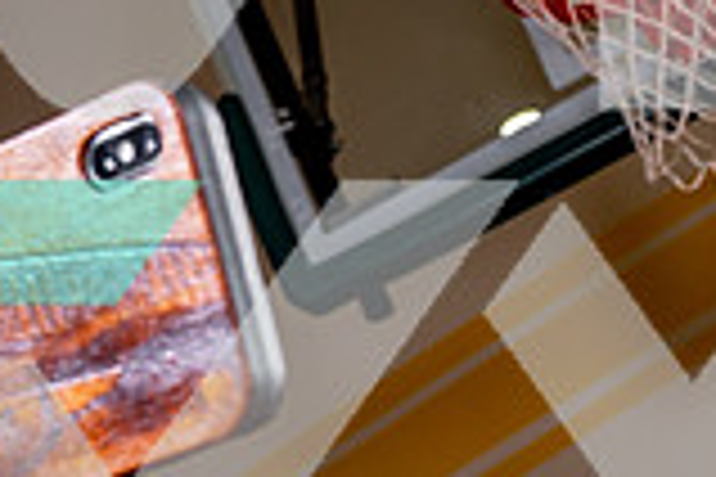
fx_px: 2665
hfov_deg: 15.0
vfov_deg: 10.2
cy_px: 464
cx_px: 771
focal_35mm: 134
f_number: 8
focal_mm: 33
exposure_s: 1/125
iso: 100
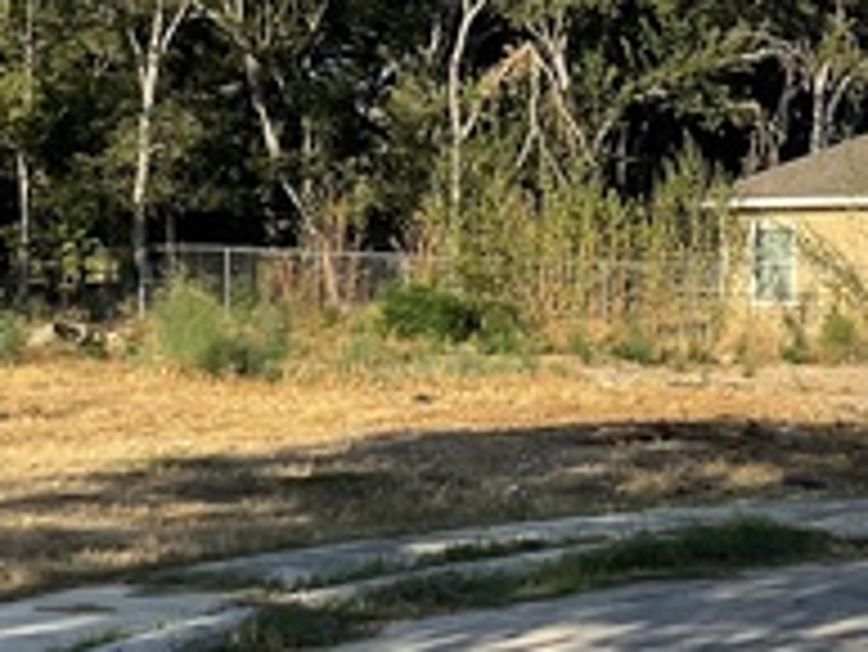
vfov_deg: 15.3
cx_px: 652
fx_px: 2409
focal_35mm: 96
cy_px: 103
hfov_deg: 20.3
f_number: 1.8
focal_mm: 3
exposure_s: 1/1626
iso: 16
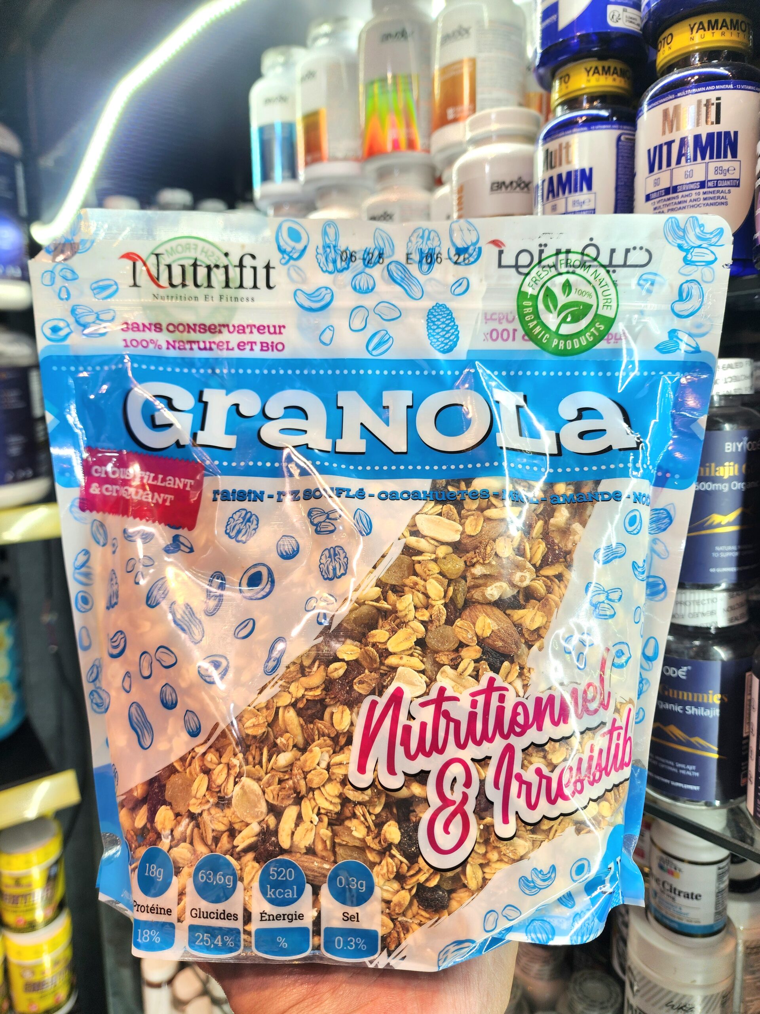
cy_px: 507
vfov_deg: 73.9
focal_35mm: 23
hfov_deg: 58.9
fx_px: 673
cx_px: 380
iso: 64
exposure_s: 1/101
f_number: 1.8
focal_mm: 6.4
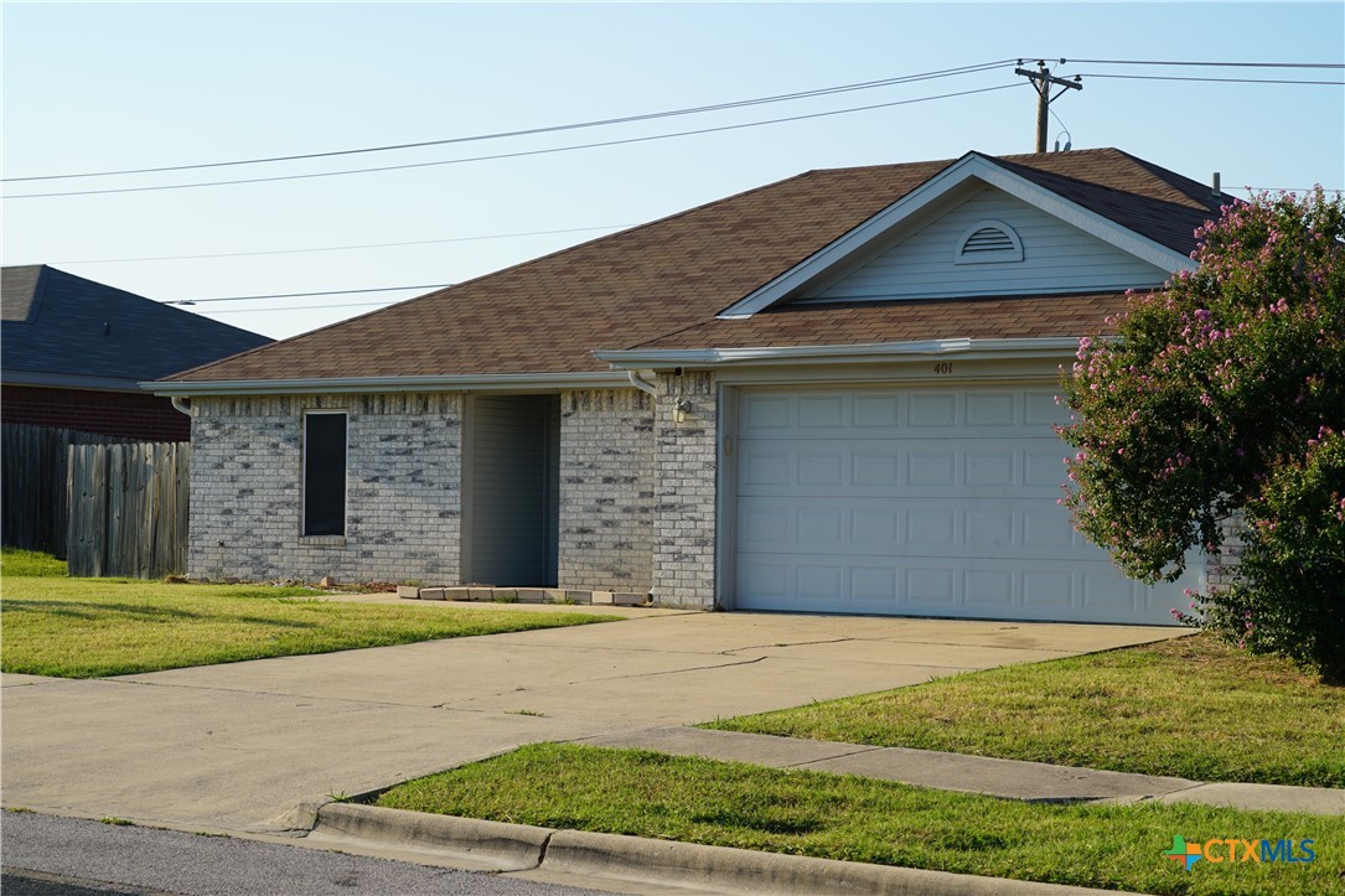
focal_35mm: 67
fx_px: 2503
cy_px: 448
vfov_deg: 20.3
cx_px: 672
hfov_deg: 30.1
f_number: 9
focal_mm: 67
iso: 100
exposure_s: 1/125
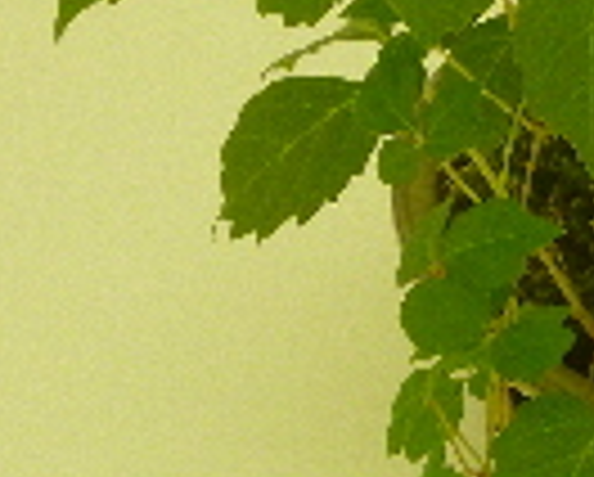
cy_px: 92
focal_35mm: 229
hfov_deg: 8.4
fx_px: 4032
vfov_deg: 6.8
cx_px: 680
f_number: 3.9
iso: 400
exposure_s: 1/60
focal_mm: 11
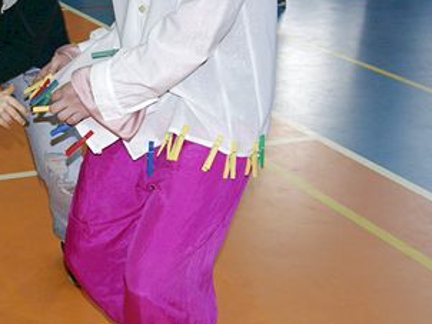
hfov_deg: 26.0
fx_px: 912
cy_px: 166
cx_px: 60
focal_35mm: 73
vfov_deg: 20.2
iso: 400
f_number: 5.6
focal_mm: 18
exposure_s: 1/60
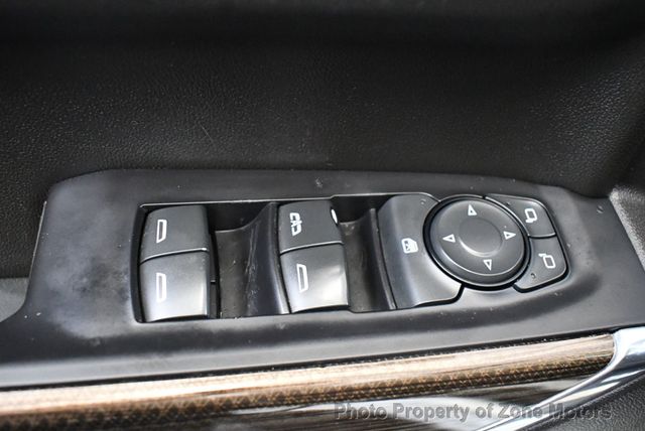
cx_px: 322
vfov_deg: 36.9
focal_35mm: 36
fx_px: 646
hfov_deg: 53.1
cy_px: 216
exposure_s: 1/60
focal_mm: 18
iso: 7200
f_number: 3.5
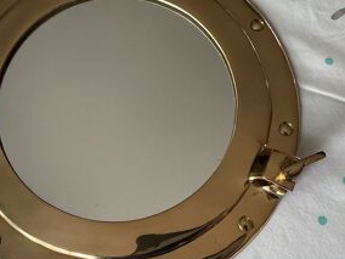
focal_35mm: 49
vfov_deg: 29.7
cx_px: 145
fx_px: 488
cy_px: 122
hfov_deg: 38.8
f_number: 1.8
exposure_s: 1/60
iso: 50
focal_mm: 3
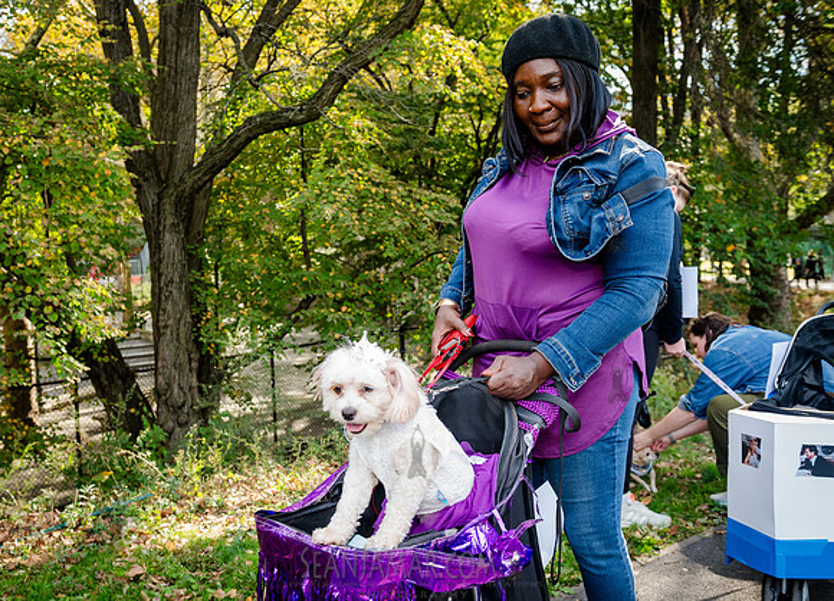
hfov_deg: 52.6
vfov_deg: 39.4
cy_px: 324
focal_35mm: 35
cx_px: 347
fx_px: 838
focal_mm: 31
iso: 1000
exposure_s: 1/400
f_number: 5
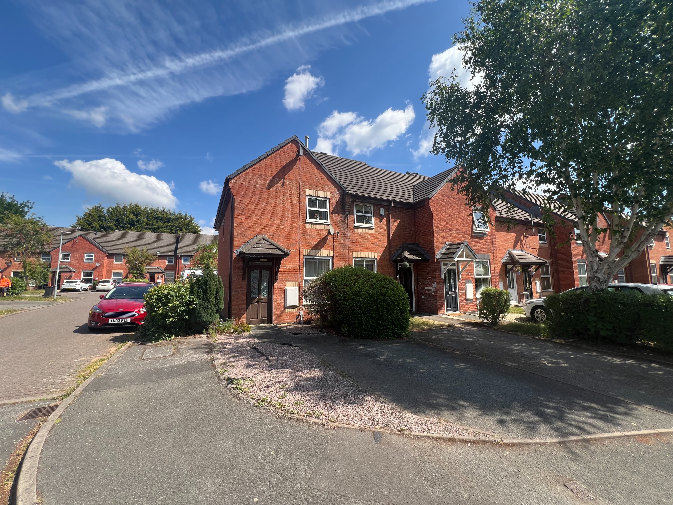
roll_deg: +0.9
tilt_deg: +5.7
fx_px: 253
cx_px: 336
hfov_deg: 106.2
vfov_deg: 89.9
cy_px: 252
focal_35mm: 13
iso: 32
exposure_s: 1/752
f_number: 1.8
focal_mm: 1.57
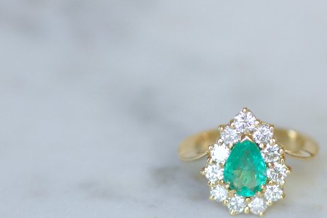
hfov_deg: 7.8
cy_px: 162
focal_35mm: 264
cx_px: 262
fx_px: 2398
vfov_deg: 5.2
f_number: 2.8
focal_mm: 70
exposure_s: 1/125
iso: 200
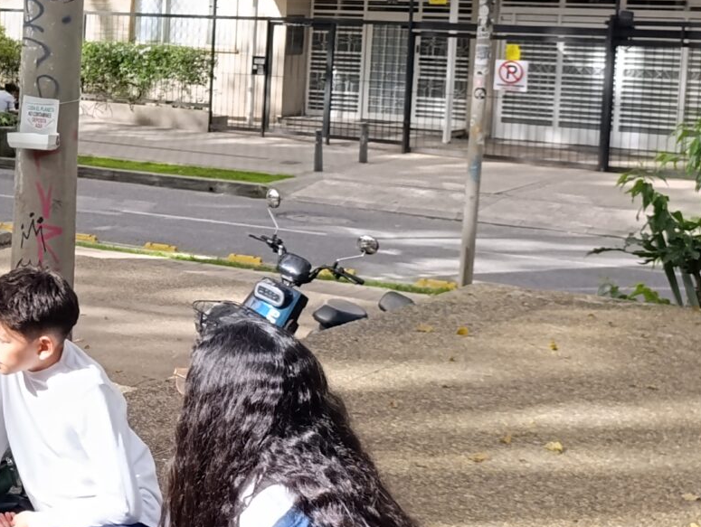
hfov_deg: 21.9
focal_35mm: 76
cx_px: -314
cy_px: 107
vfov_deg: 19.2
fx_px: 1541
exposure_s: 1/120
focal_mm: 6.14
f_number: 1.6
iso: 64
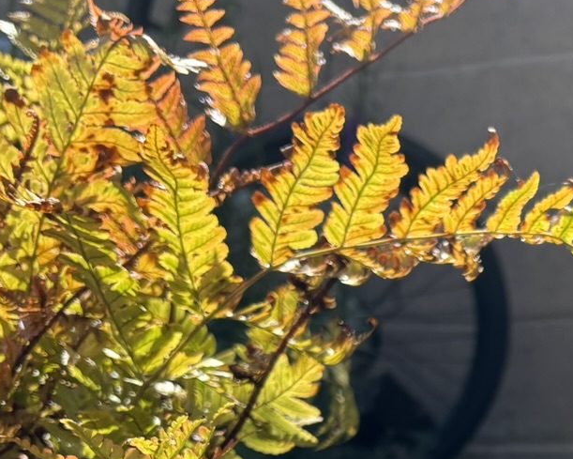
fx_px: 1442
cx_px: 660
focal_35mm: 85
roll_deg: +0.5
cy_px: 619
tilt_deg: -10.6
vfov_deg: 16.9
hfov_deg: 21.1
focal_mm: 5.96
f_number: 1.6
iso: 50
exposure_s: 1/1295
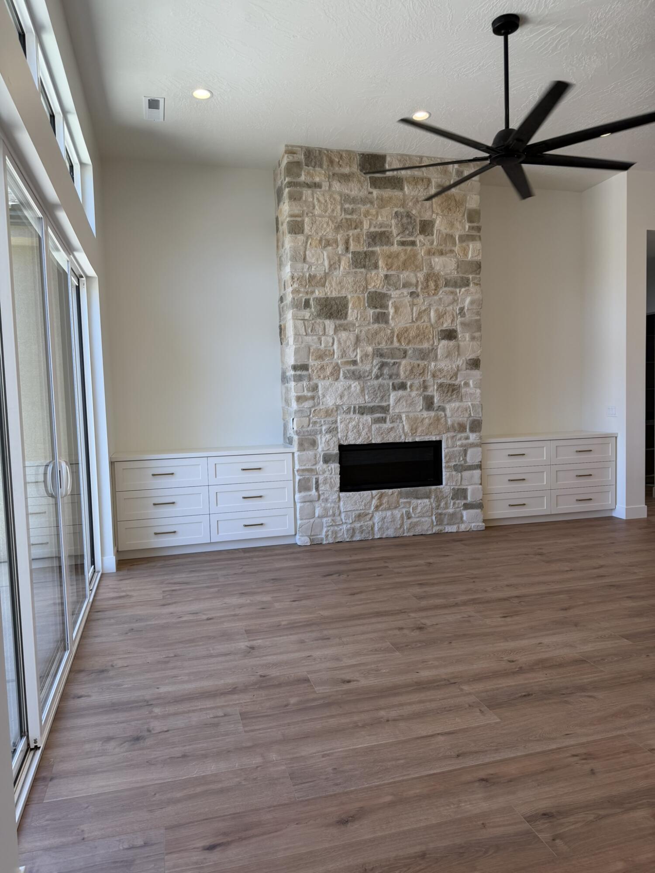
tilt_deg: -3.9
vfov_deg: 71.6
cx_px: 328
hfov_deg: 56.8
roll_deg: +2.7
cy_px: 436
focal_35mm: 24
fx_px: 606
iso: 80
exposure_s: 1/228
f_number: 1.78
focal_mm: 6.76
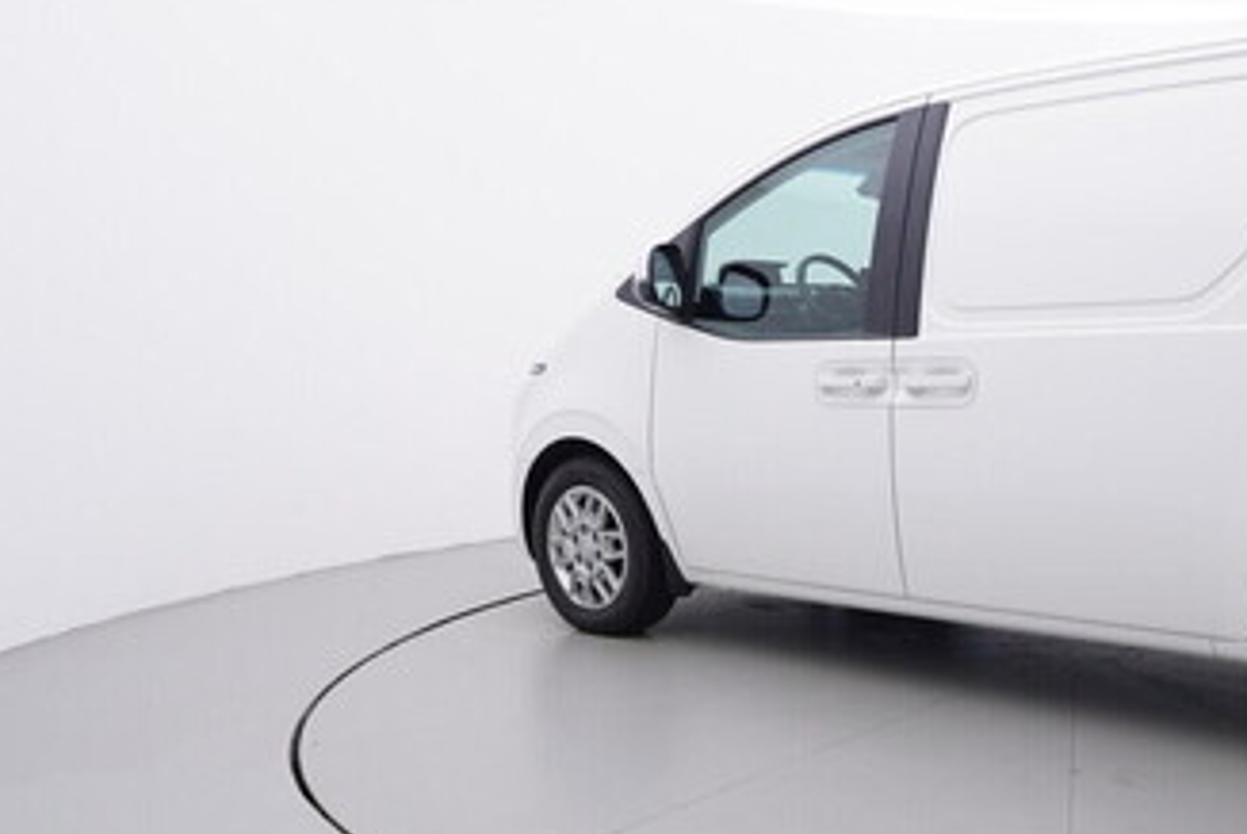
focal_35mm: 38
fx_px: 1312
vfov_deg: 35.1
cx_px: 1035
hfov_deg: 47.5
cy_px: 522
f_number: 5
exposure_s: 1/80
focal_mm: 15
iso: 200
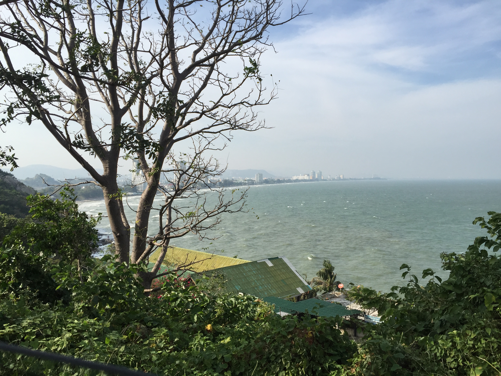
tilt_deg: -1.2
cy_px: 188
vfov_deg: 48.2
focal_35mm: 29
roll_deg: -0.1
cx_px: 250
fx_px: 420
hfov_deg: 61.7
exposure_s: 1/1883
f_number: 2.2
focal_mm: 4.15
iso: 32
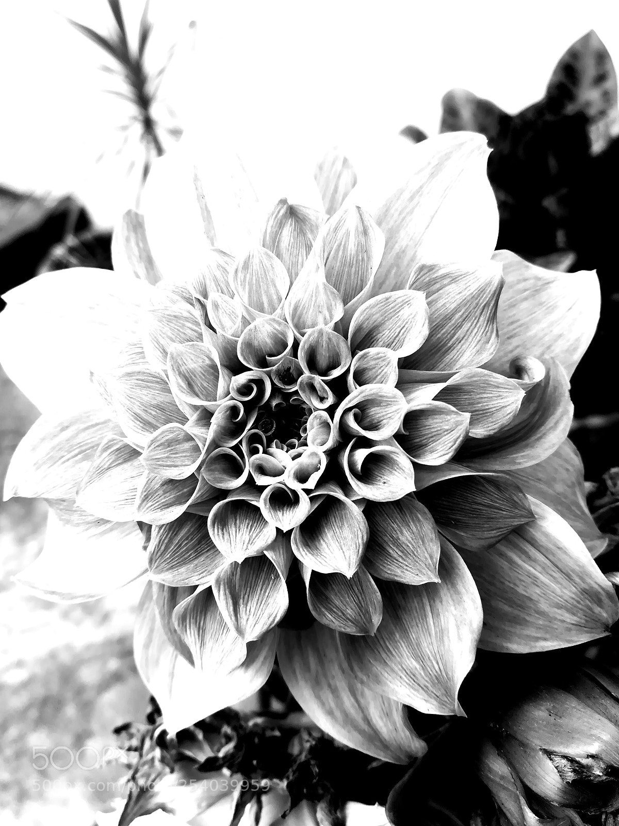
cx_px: 310
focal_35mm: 26
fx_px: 620
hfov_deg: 53.1
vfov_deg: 67.3
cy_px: 413
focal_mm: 3.83
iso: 50
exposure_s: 1/204
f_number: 2.2
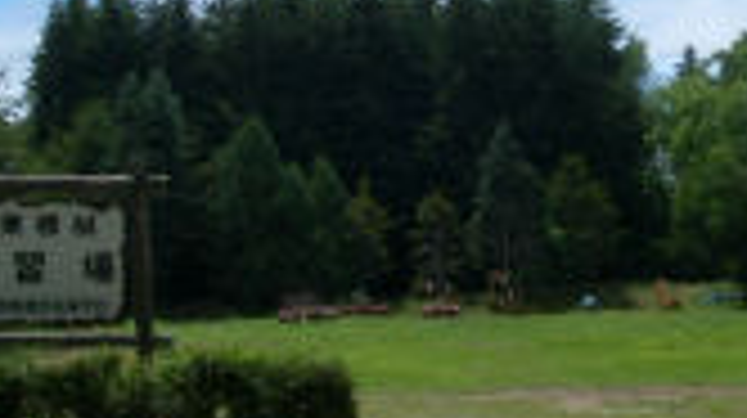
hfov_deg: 22.0
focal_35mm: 97
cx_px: 416
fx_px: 1919
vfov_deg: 12.4
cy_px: 175
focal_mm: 5.8
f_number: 4.3
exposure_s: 1/1000
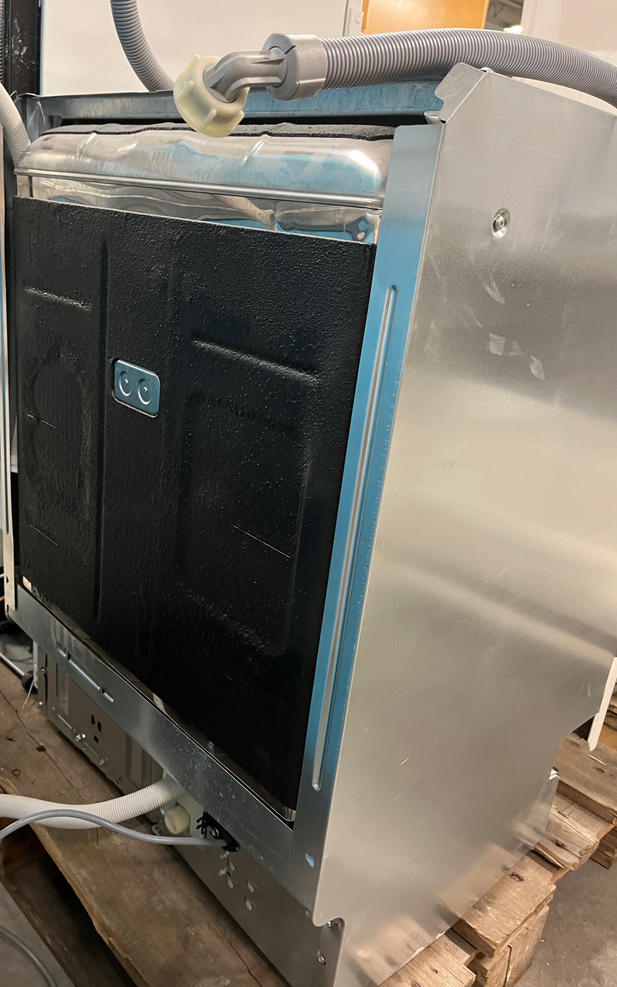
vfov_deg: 66.5
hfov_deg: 44.4
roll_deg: -5.3
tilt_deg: -20.0
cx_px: 257
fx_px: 753
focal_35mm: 28
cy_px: 491
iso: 400
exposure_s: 1/33
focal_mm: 5.1
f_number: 1.6
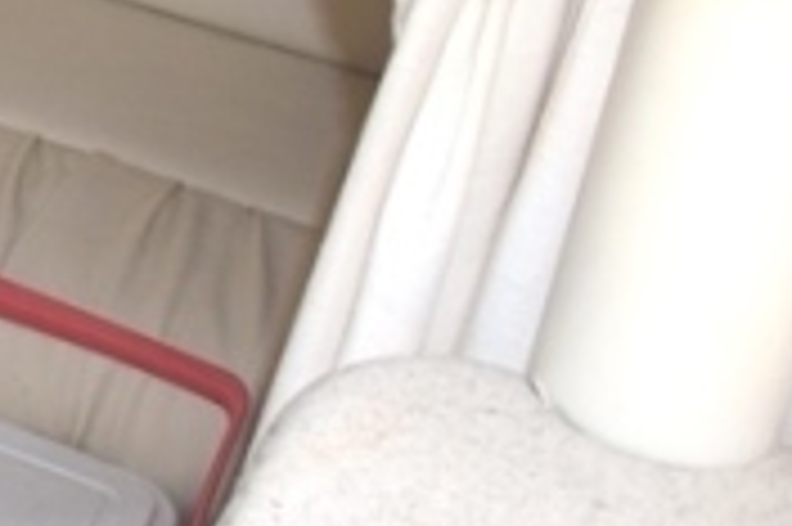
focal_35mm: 138
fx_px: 3033
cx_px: -1058
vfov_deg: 9.5
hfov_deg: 12.2
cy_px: -391
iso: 800
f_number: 5
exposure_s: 1/100
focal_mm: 18
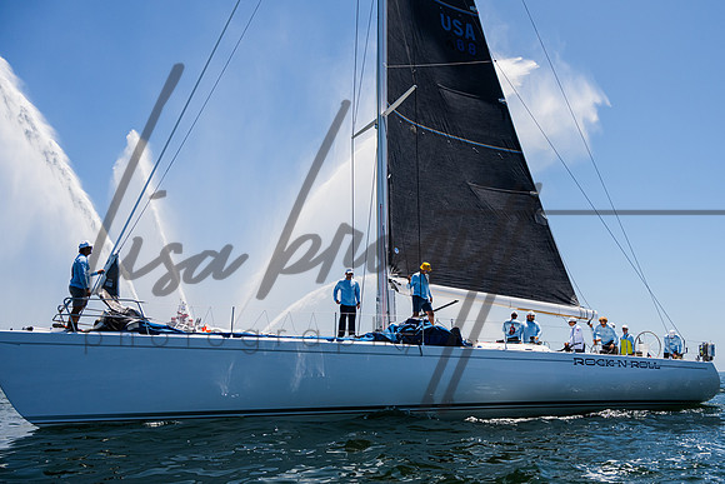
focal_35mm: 33
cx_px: 425
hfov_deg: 56.9
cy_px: 249
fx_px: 664
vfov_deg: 40.0
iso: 400
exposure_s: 1/1600
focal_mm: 28
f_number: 8
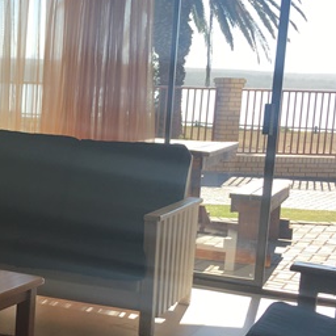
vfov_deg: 21.6
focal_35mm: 80
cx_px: -45
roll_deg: -2.2
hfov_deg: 20.5
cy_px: 228
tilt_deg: -8.6
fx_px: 879
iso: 25
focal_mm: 4.15
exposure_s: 1/578
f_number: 2.2
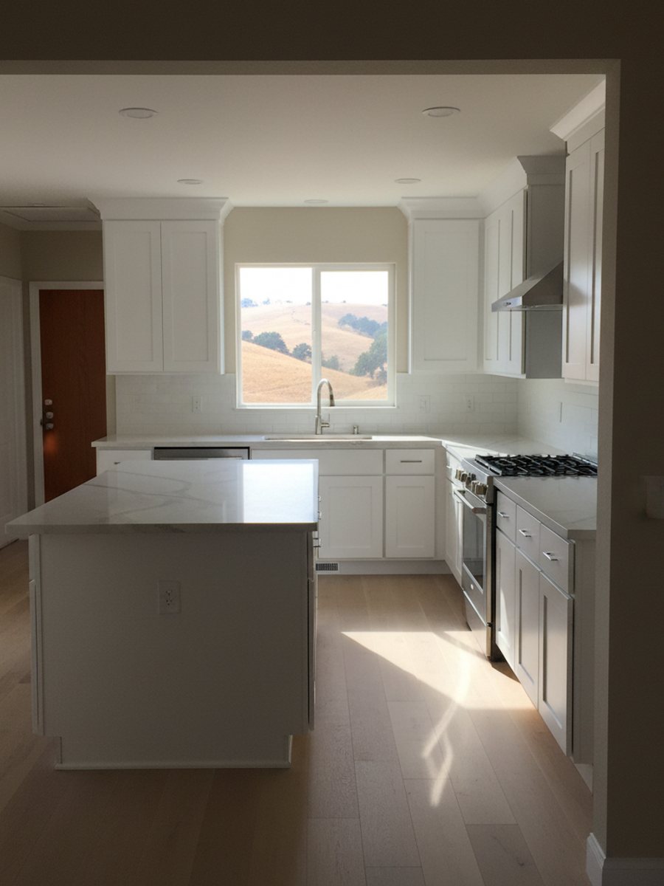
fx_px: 665
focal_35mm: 26
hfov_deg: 53.1
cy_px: 443
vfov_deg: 67.3
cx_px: 332
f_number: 1.6
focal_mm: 5.7
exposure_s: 1/367
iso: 164
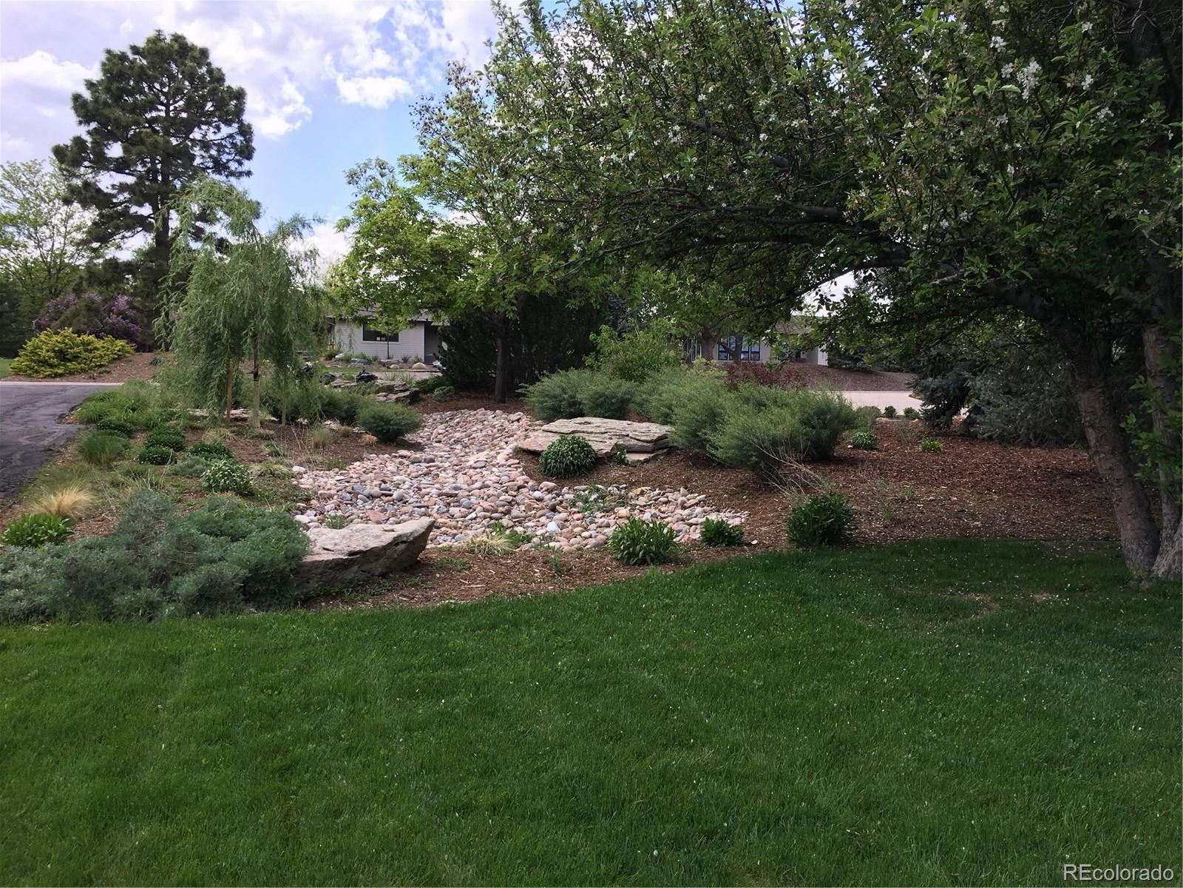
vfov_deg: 48.2
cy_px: 444
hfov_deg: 61.7
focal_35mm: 29
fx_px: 991
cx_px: 592
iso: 25
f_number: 2.2
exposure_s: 1/439
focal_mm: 4.15
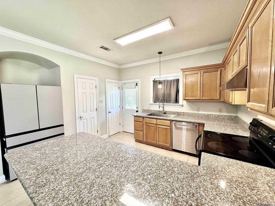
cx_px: 138
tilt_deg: -4.1
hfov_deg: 102.1
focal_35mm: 14
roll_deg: +1.0
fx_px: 111
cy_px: 103
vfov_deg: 85.7
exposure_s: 1/120
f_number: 2.2
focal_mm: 2.22
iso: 250
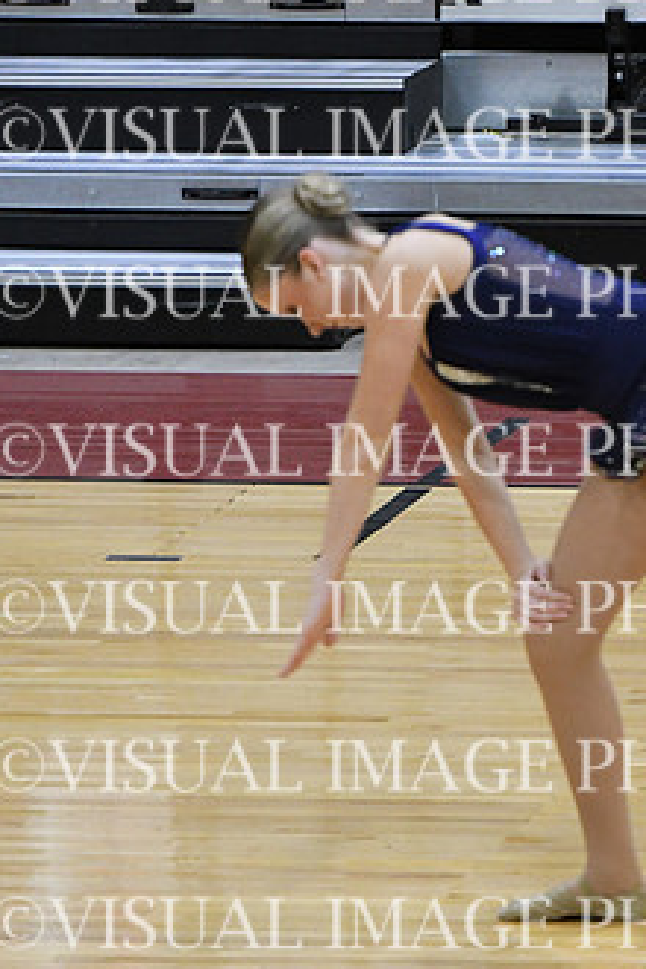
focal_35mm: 513
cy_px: 529
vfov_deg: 4.0
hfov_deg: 2.7
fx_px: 13807
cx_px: 556
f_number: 3.5
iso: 4000
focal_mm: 195
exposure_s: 1/400
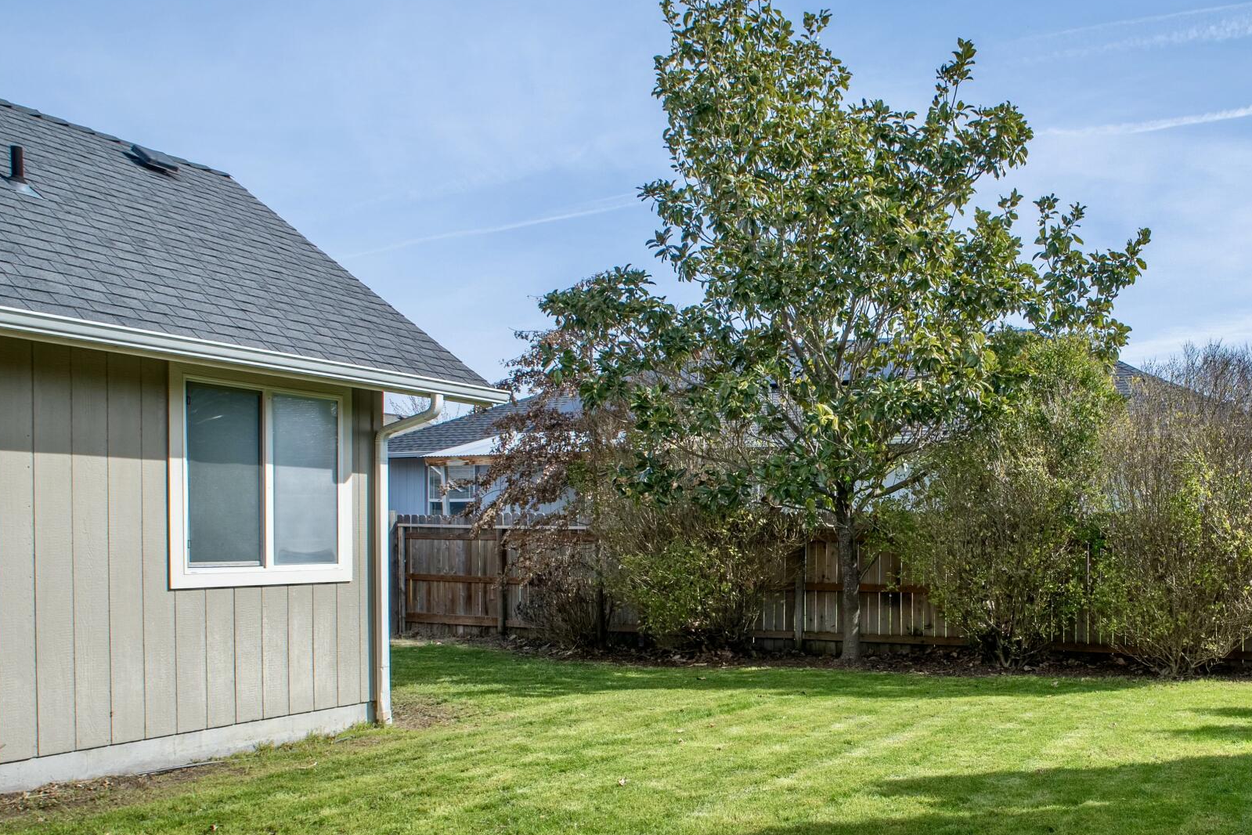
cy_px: 571
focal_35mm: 31
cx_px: 903
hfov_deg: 58.0
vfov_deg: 41.7
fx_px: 1076
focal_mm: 11
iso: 100
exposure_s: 1/800
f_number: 5
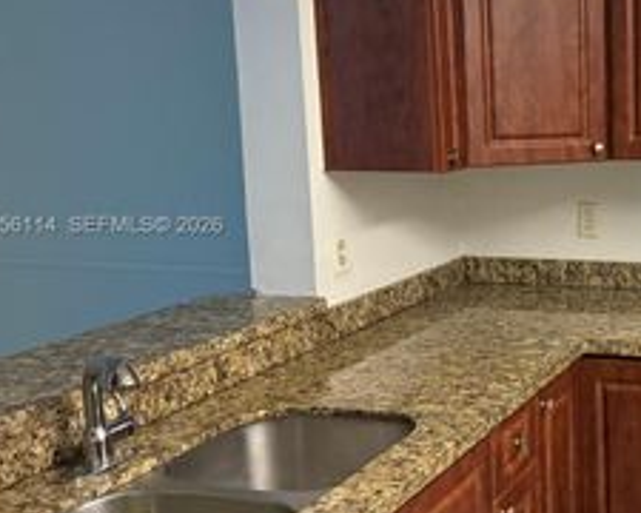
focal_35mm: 52
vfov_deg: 29.1
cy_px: 227
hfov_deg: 32.7
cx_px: 658
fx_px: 986
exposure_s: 1/60
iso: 640
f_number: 1.78
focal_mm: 6.76
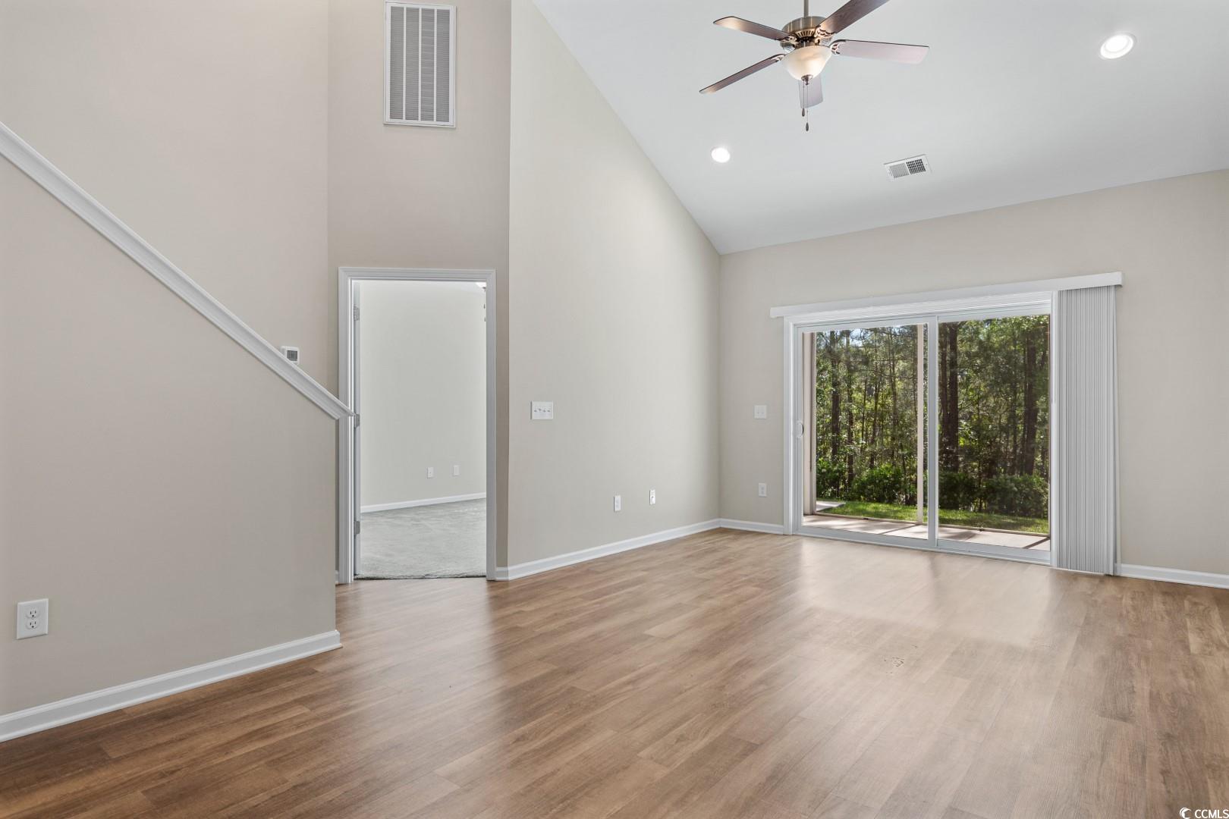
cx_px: 614
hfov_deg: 86.9
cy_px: 410
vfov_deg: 64.6
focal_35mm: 19
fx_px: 649
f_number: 4.8
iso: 100
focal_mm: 13
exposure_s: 1/10
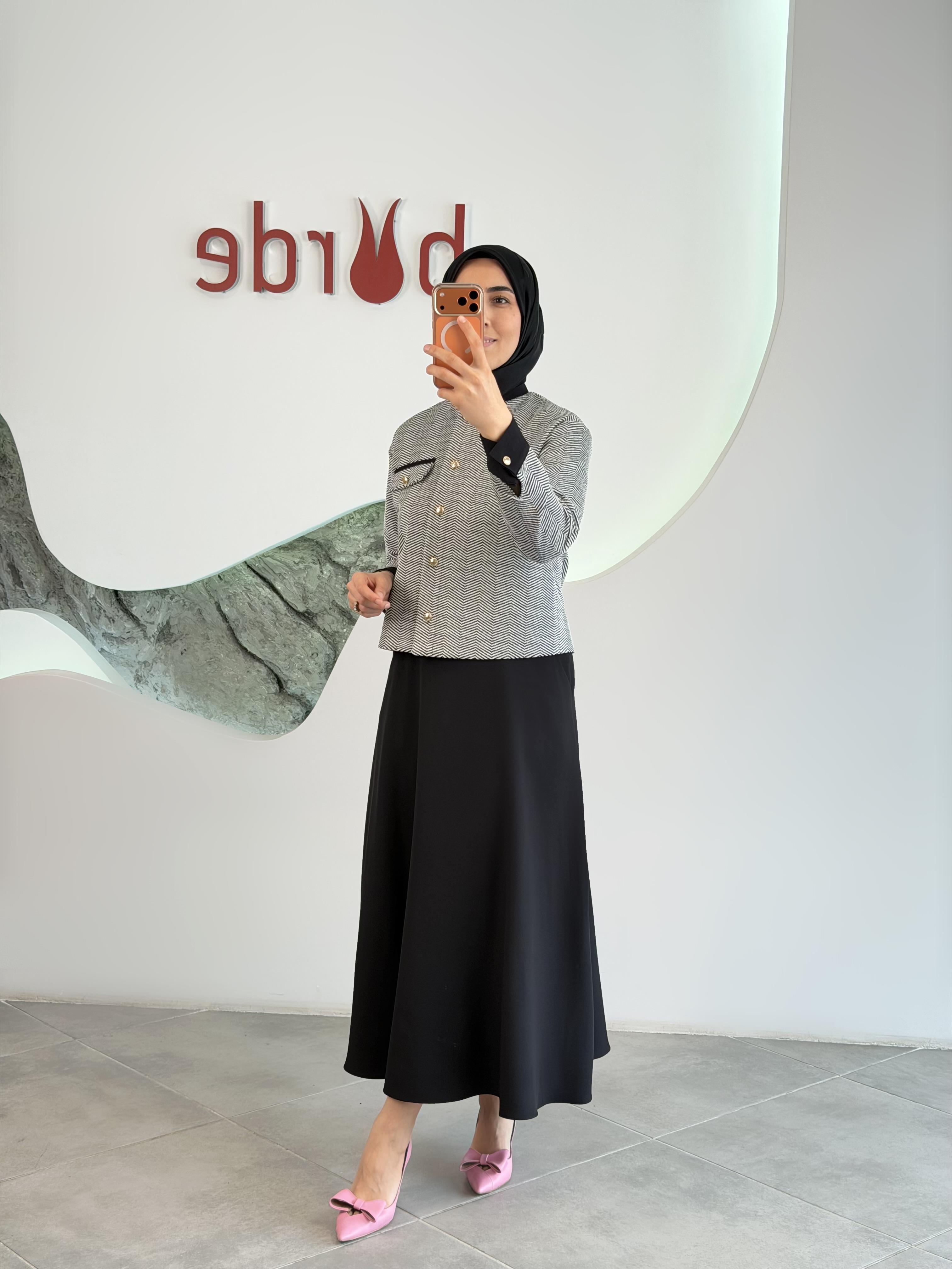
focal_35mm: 48
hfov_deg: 30.3
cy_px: 634
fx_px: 1760
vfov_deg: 39.7
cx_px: 476
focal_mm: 6.76
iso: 50
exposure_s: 1/121
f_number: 1.78
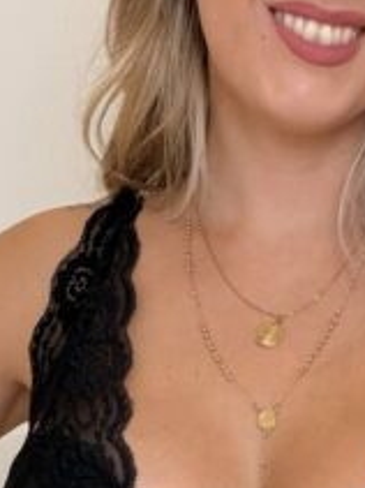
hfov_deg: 13.0
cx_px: 192
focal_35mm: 114
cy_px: 476
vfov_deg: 16.9
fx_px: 1604
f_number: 1.9
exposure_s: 1/60
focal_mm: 2.71
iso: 80
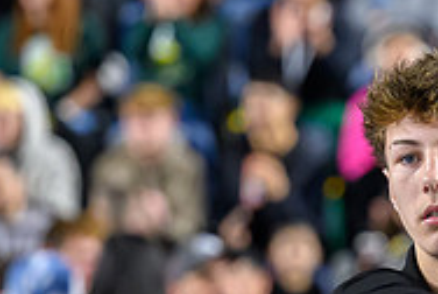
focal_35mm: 424
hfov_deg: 4.8
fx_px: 5167
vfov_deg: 3.3
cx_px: 498
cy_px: 336
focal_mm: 110
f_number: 2.8
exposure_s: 1/640
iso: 2800
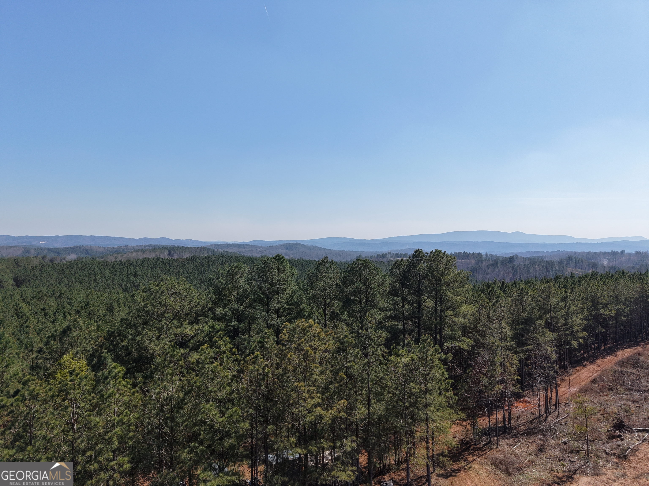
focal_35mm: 24
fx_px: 450
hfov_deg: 71.6
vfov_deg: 56.8
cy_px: 243
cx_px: 324
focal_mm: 8.67
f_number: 1.8
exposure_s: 1/6000
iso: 220
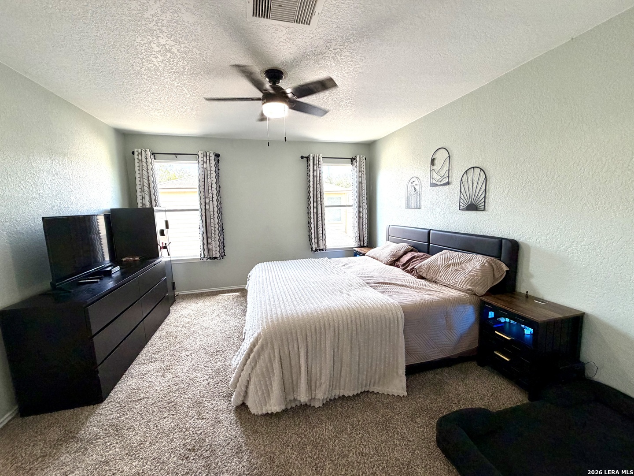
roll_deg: +2.3
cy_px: 238
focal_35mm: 14
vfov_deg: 85.7
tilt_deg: -7.4
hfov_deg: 102.1
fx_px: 256
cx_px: 317
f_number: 2.2
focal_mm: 2.22
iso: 250
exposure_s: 1/120
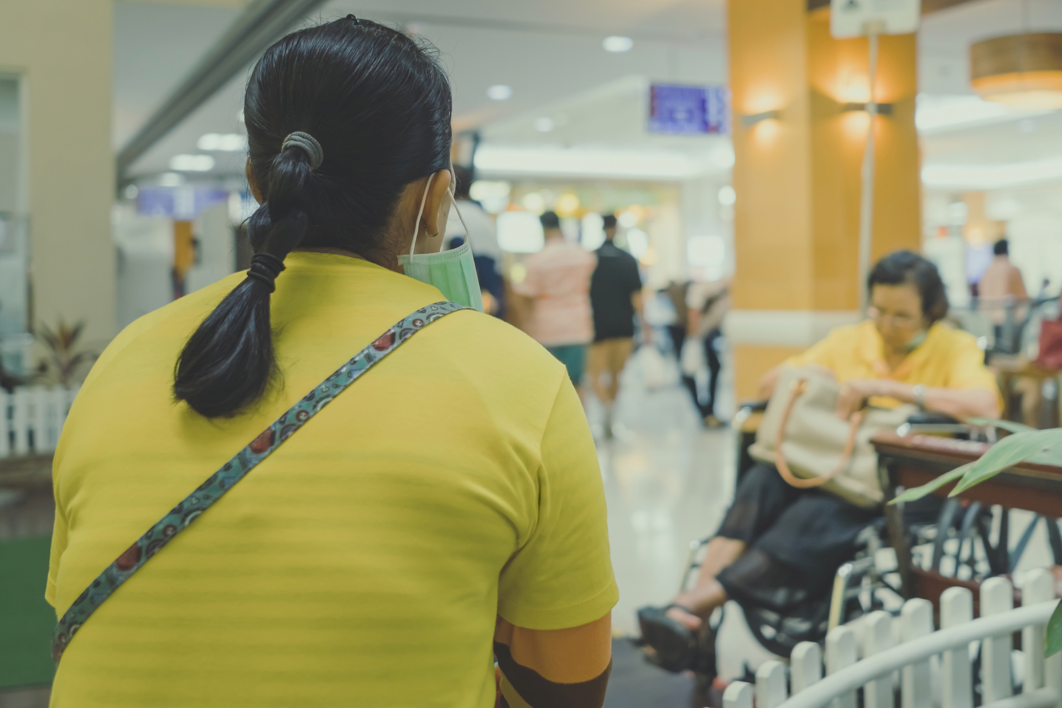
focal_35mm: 42
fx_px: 1239
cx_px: 531
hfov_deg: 46.4
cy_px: 354
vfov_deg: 31.9
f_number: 2.2
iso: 400
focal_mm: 28
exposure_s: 1/80
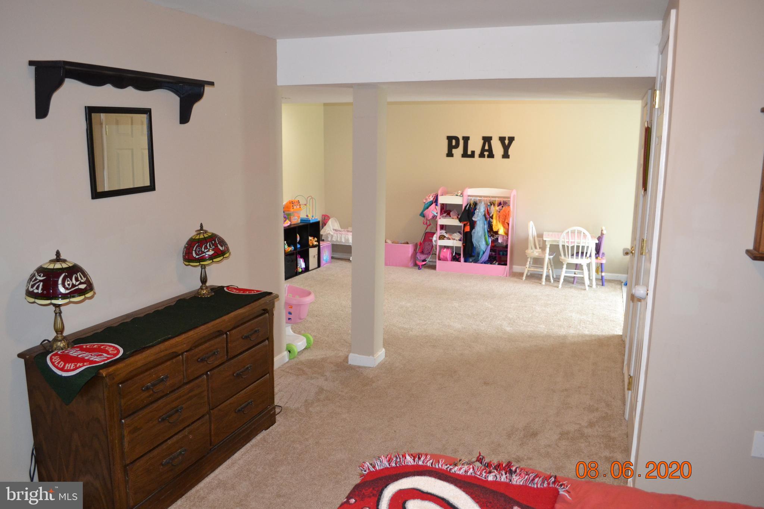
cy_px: 254
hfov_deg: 67.4
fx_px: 573
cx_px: 382
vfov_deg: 47.9
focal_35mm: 27
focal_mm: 18
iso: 1400
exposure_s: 1/60
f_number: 3.5
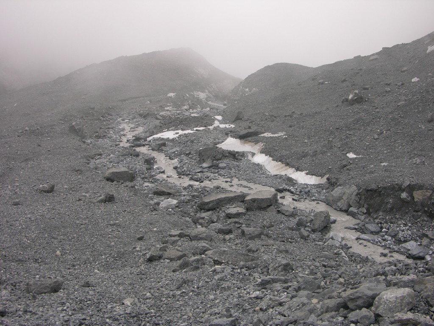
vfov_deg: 40.7
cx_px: 217
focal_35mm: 35
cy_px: 163
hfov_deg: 52.6
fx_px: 439
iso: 50
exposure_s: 1/148
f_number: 4.5
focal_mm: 8.9
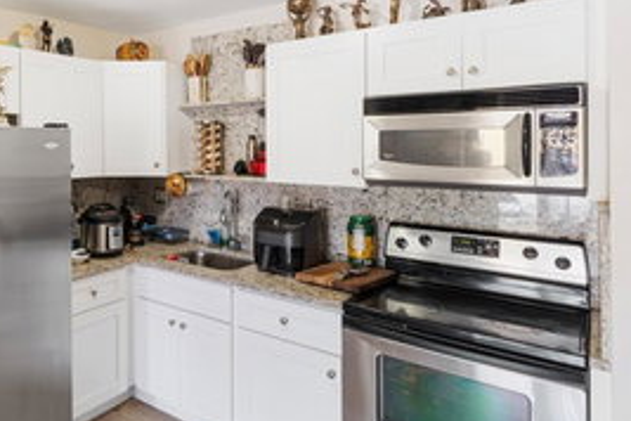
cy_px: 149
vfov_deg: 47.3
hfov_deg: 62.8
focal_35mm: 27
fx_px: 473
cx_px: 144
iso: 250
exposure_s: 1
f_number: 9
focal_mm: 10
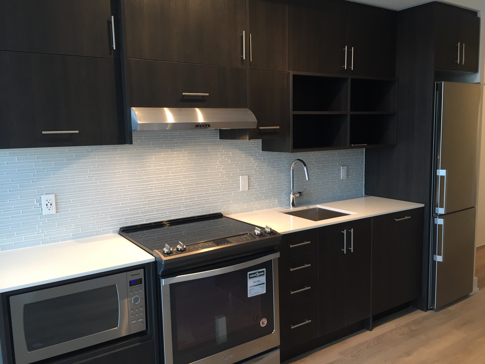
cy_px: 182
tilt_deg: -7.8
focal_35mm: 29
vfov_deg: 48.2
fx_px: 406
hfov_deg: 61.7
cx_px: 242
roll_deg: +1.1
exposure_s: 1/30
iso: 64
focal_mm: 4.15
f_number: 2.2
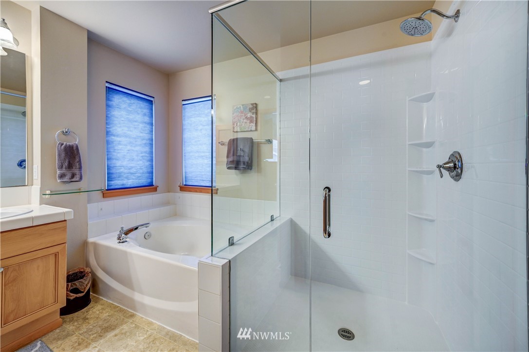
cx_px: 264
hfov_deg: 104.3
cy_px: 176
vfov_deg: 81.1
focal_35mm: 14
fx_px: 206
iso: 400
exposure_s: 1/10
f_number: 8
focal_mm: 14
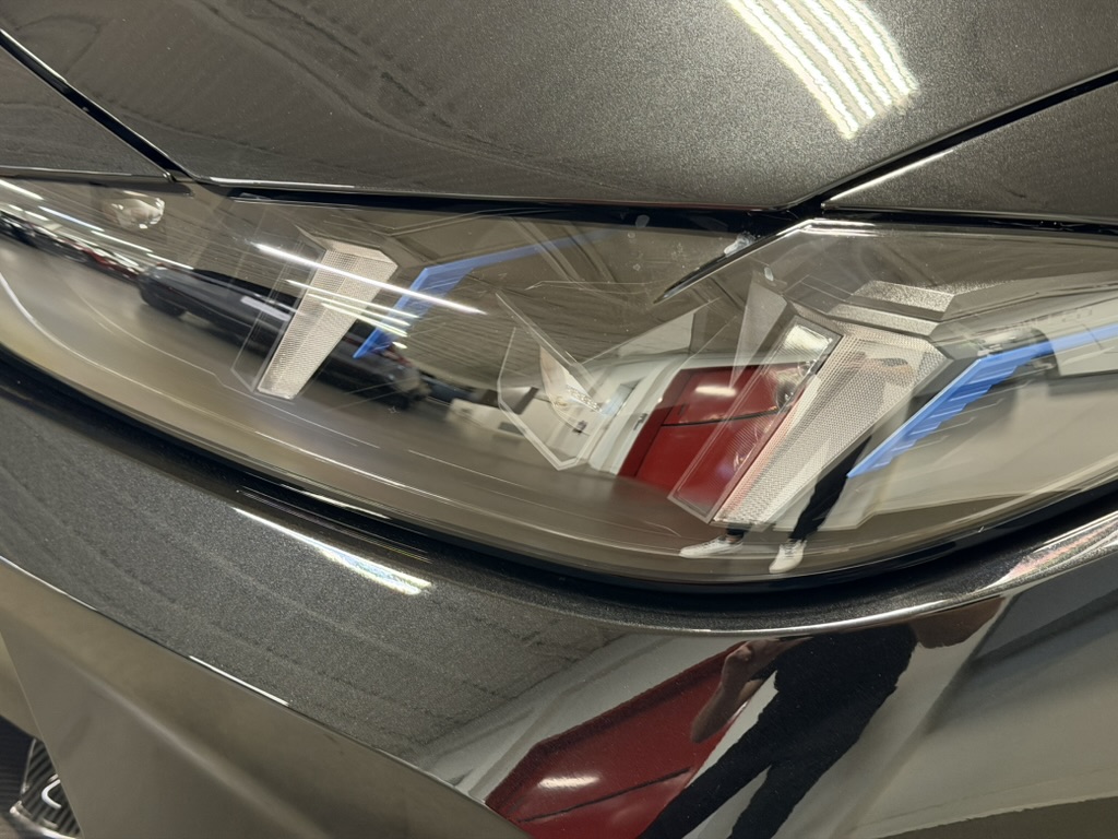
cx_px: 559
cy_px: 420
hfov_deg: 39.7
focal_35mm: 48
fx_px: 1550
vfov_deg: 30.3
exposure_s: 1/40
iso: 400
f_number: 1.78
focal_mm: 6.76
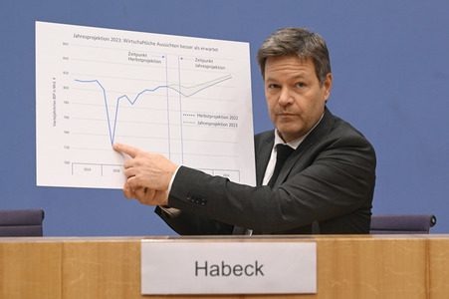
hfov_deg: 28.1
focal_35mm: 72
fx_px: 897
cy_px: 150
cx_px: 224
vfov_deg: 18.9
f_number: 5.6
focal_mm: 72
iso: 4000
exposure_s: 1/500
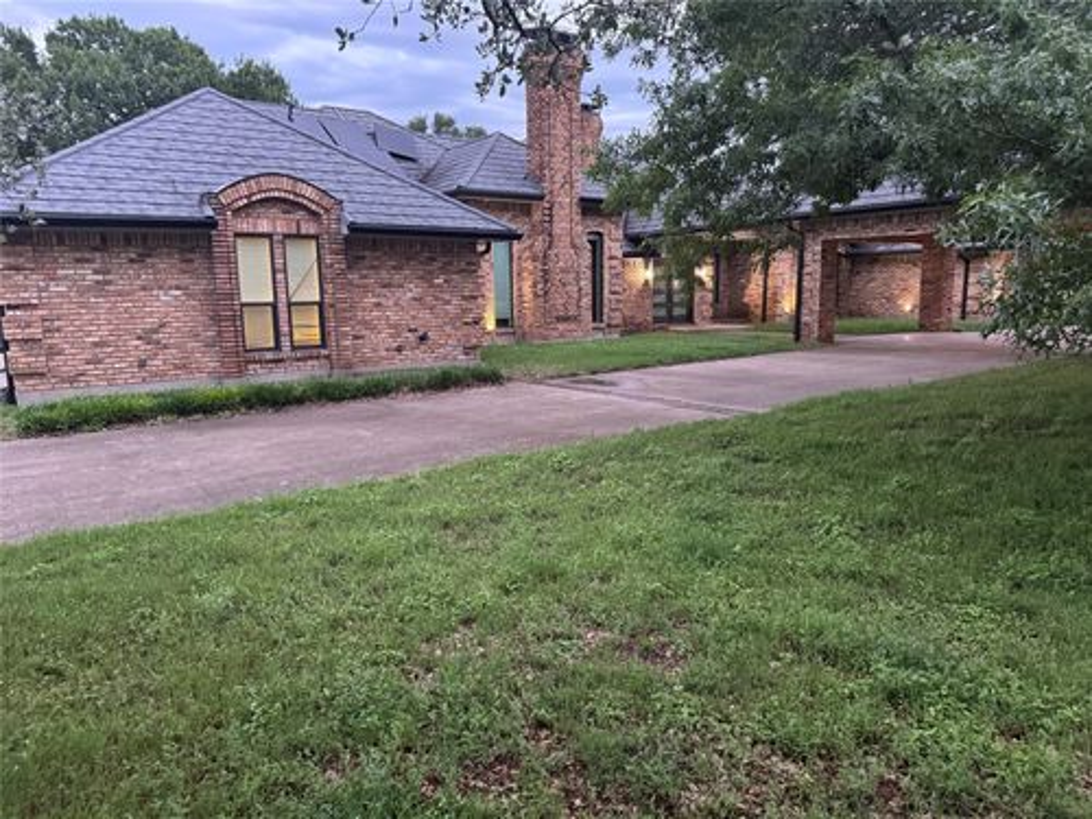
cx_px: 546
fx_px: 757
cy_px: 410
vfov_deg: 56.8
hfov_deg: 71.6
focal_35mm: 24
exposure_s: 1/40
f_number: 1.78
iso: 1000
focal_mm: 6.76
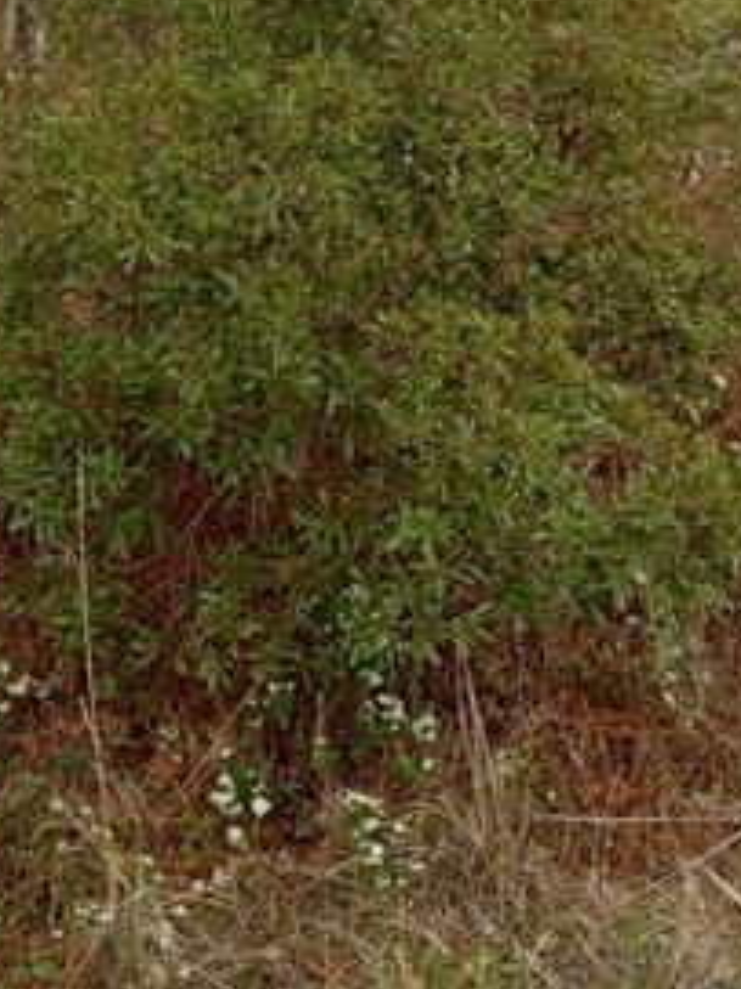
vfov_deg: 26.0
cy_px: -97
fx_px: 1971
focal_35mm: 69
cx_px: 274
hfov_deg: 21.2
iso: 104
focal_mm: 3.71
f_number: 2.2
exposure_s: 1/356
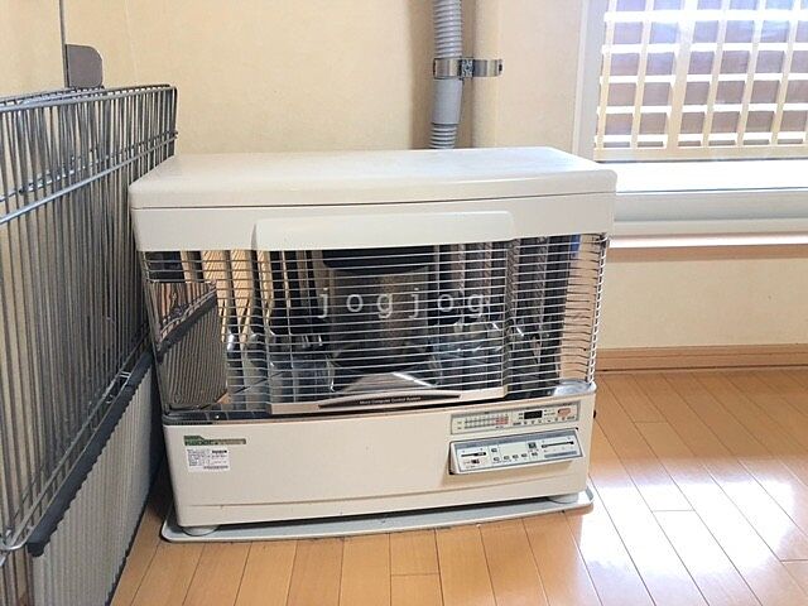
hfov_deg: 63.4
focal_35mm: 28
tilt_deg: -23.7
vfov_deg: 49.7
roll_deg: +2.6
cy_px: 303
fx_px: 654
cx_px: 404
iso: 50
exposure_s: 1/17
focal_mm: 3.99
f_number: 1.8
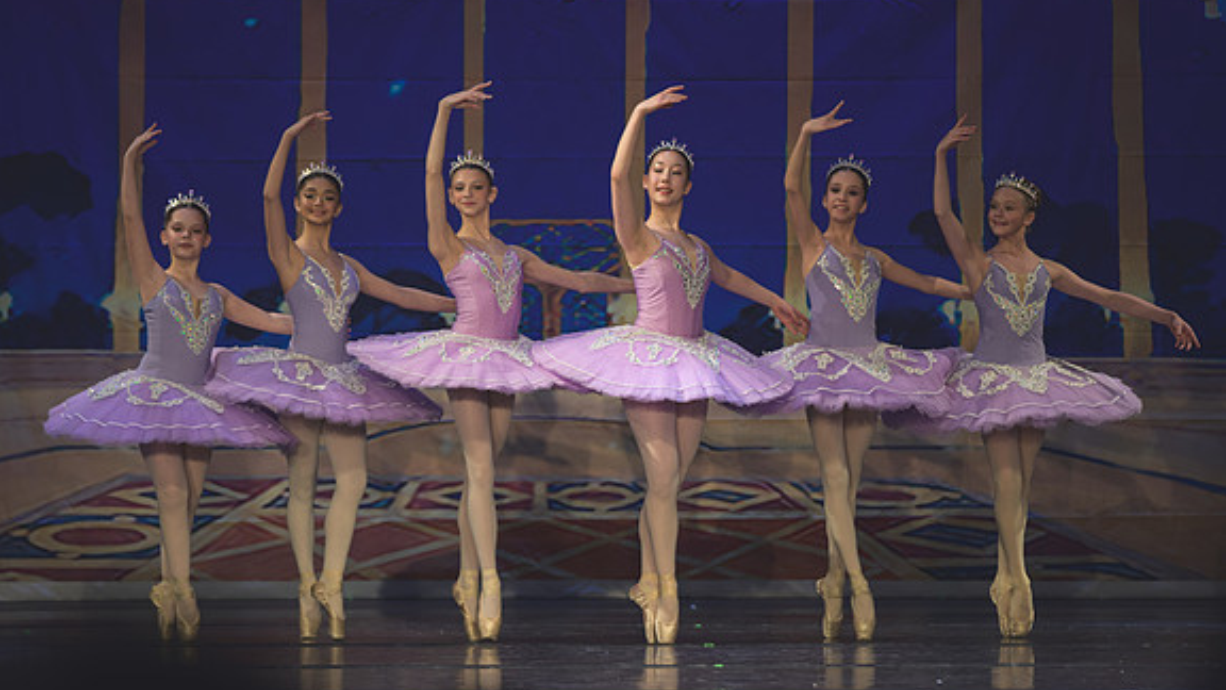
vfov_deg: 4.6
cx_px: 586
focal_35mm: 263
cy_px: 385
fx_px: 8550
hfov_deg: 8.2
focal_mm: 185
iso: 640
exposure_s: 1/320
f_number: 2.8
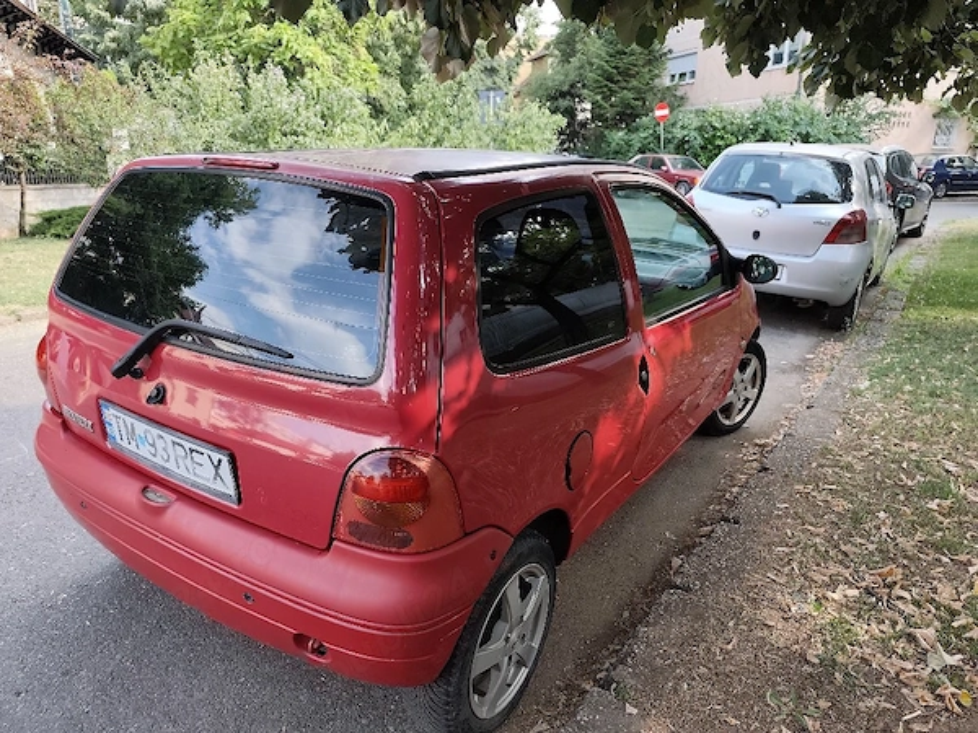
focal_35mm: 23
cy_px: 366
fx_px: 650
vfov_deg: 58.9
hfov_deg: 73.9
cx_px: 489
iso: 50
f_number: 1.65
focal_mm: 6.19
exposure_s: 1/106
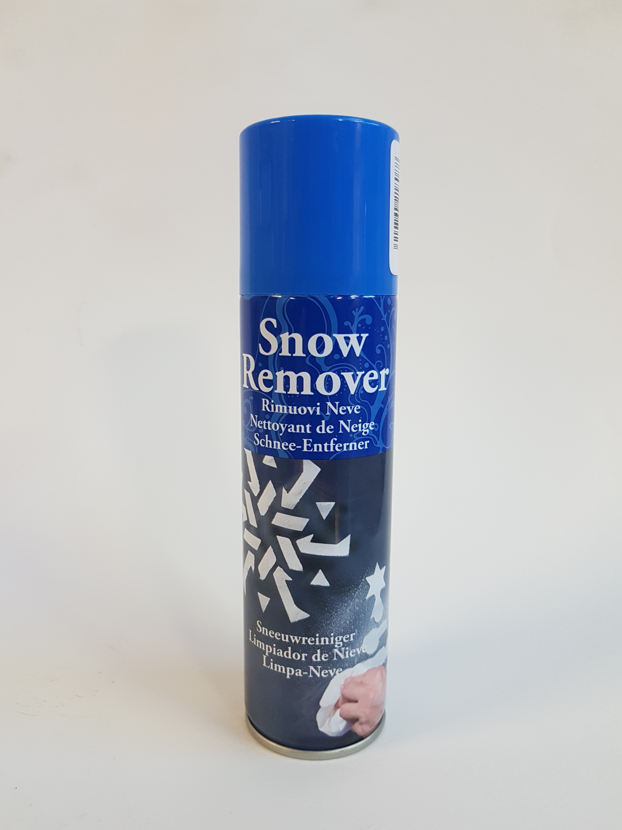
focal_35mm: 26
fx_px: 623
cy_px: 415
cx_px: 311
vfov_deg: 67.3
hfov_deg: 53.1
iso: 125
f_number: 1.7
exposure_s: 1/25
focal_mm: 4.2
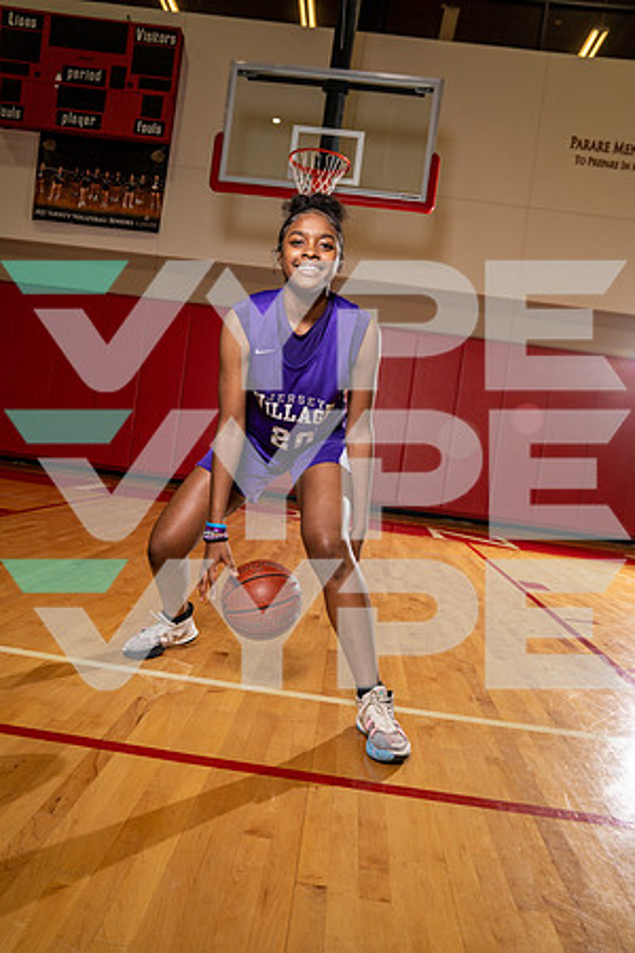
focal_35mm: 28
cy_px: 476
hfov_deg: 46.4
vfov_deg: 65.5
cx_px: 318
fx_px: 741
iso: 500
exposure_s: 1/250
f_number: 5.6
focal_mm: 28
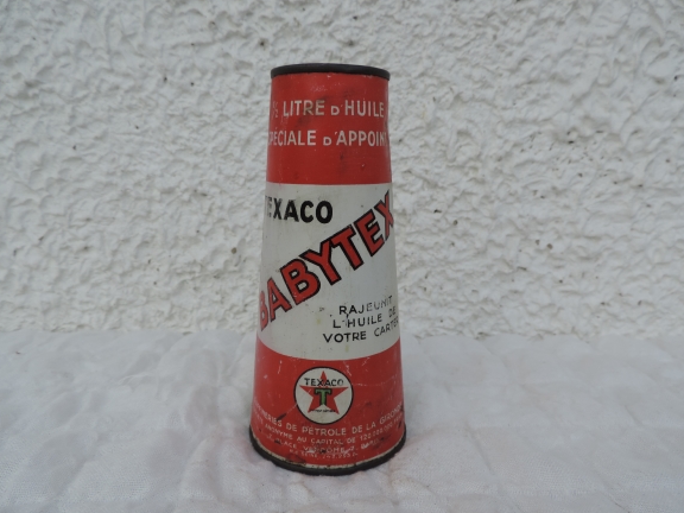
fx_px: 494
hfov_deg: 69.4
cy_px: 266
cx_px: 334
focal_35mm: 25
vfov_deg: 54.9
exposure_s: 1/250
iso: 80
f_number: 3
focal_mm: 4.3
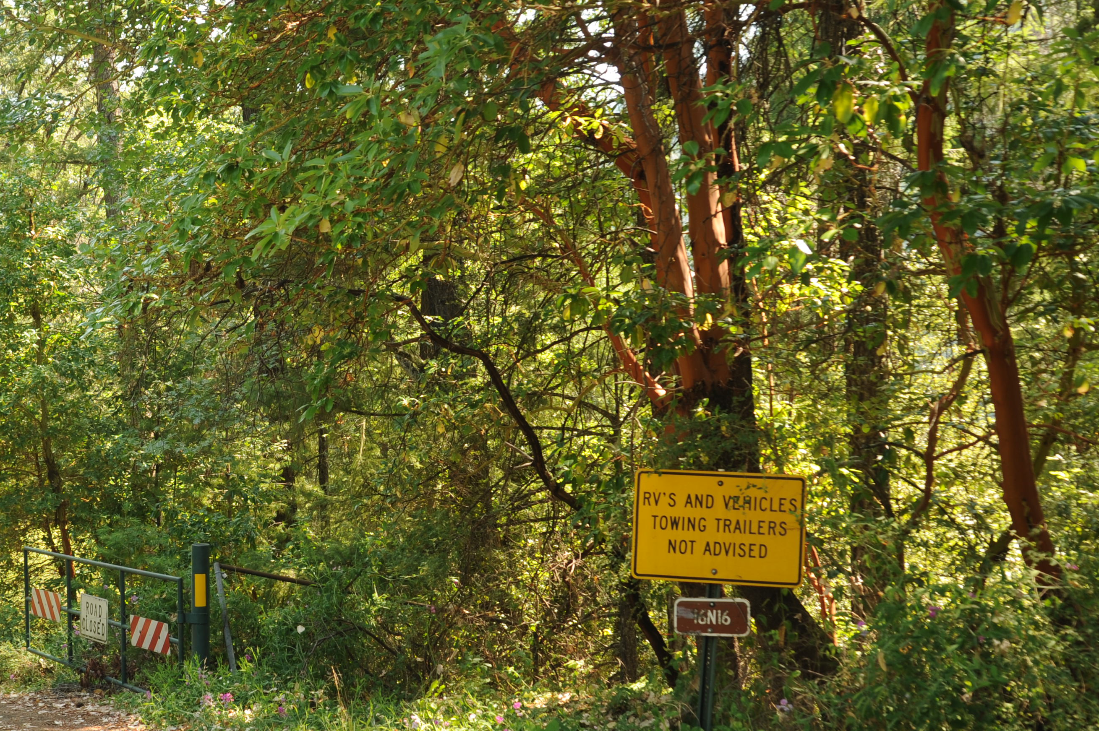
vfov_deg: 25.9
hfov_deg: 37.3
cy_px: 415
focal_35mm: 52
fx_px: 1586
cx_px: 271
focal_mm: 32
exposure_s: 1/60
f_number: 5.6
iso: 200
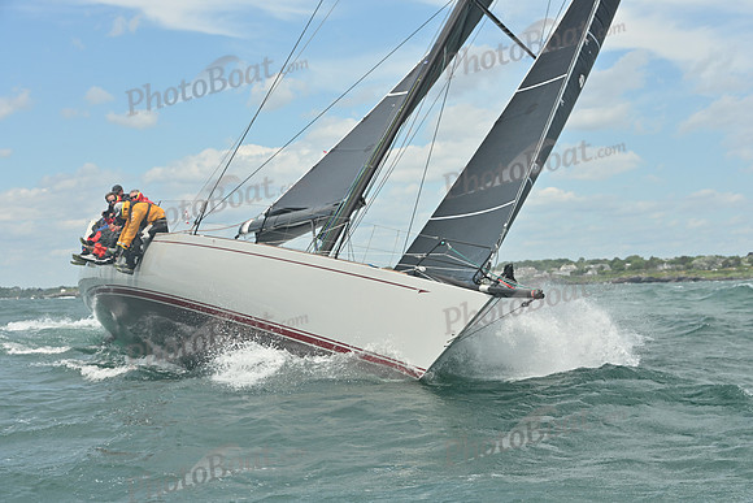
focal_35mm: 86
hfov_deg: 23.6
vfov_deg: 15.9
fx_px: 1799
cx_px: 376
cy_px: 252
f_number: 7.1
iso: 250
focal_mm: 86
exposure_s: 1/1250
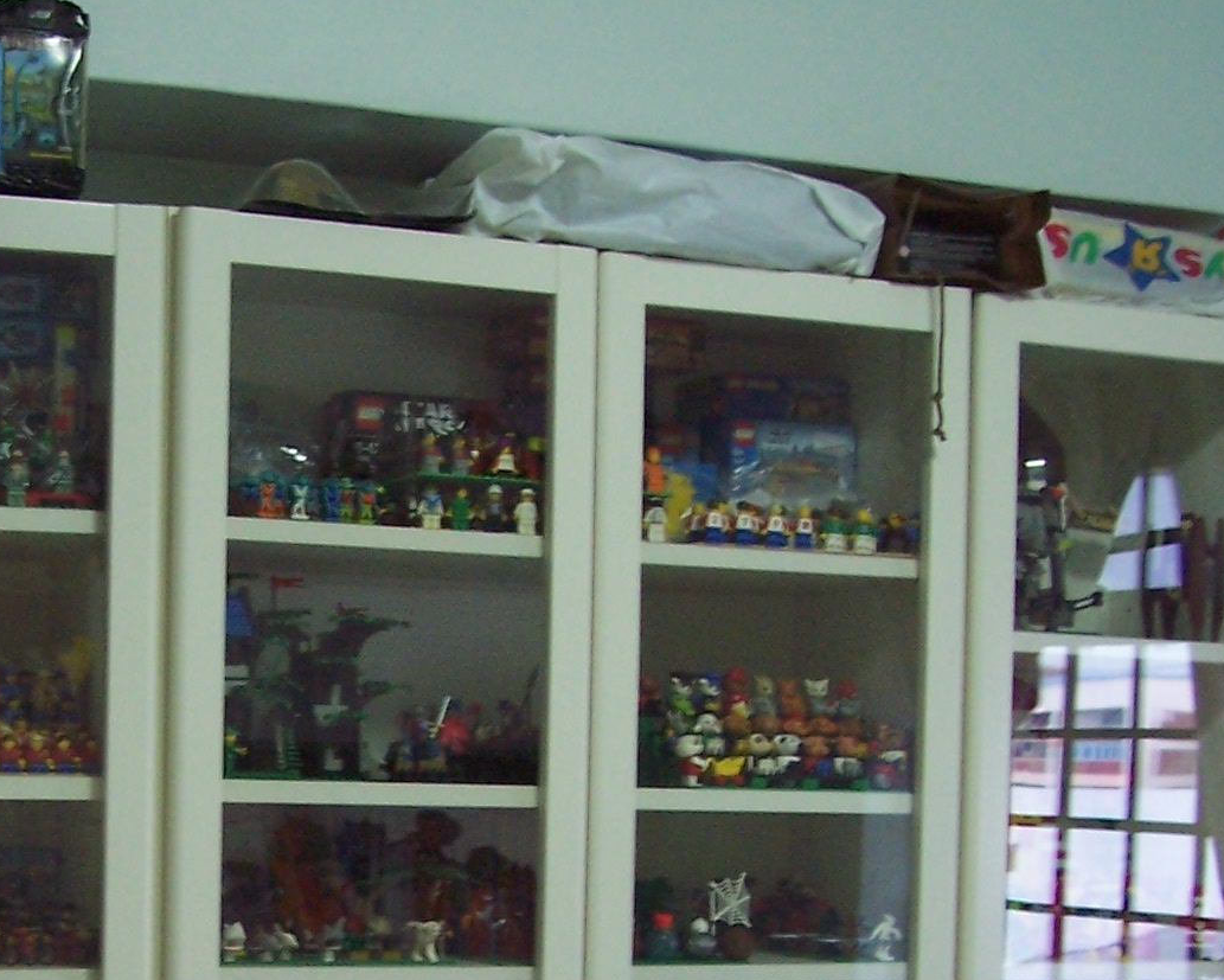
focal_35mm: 74
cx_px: 118
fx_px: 2681
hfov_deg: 24.9
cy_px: 1021
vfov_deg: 20.0
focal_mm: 5.6
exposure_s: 1/8
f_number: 2.7
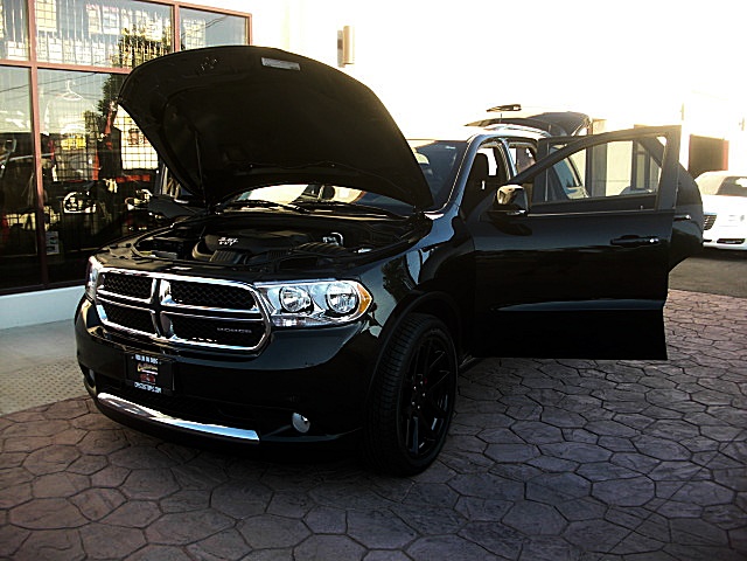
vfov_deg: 39.7
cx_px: 374
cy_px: 280
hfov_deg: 51.4
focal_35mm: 36
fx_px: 777
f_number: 2.8
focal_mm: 6.3
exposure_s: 1/100
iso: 50
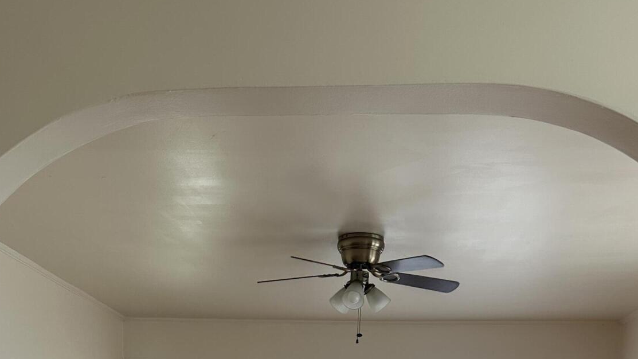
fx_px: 795
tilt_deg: -4.3
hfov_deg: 43.7
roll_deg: -1.1
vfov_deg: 21.4
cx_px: 321
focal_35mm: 47
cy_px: 539
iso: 125
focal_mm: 6.86
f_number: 1.78
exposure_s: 1/121
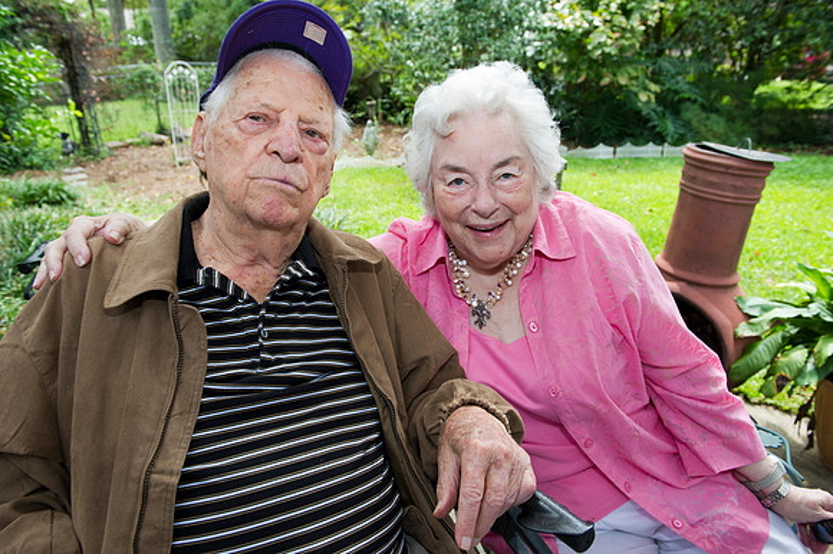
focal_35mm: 26
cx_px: 416
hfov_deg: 69.4
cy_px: 277
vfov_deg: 49.5
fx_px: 601
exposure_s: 1/60
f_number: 6.3
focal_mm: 26
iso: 200
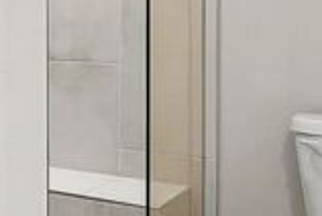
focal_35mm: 84
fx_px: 753
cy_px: 4
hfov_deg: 19.3
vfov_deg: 16.0
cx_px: -226
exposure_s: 1.3
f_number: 9
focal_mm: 13
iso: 400
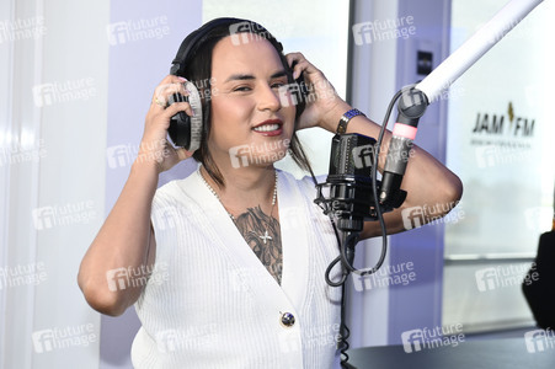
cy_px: 184
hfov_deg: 32.4
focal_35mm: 62
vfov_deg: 21.9
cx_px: 278
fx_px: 955
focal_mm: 62
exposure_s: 1/250
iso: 1250
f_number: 4.5
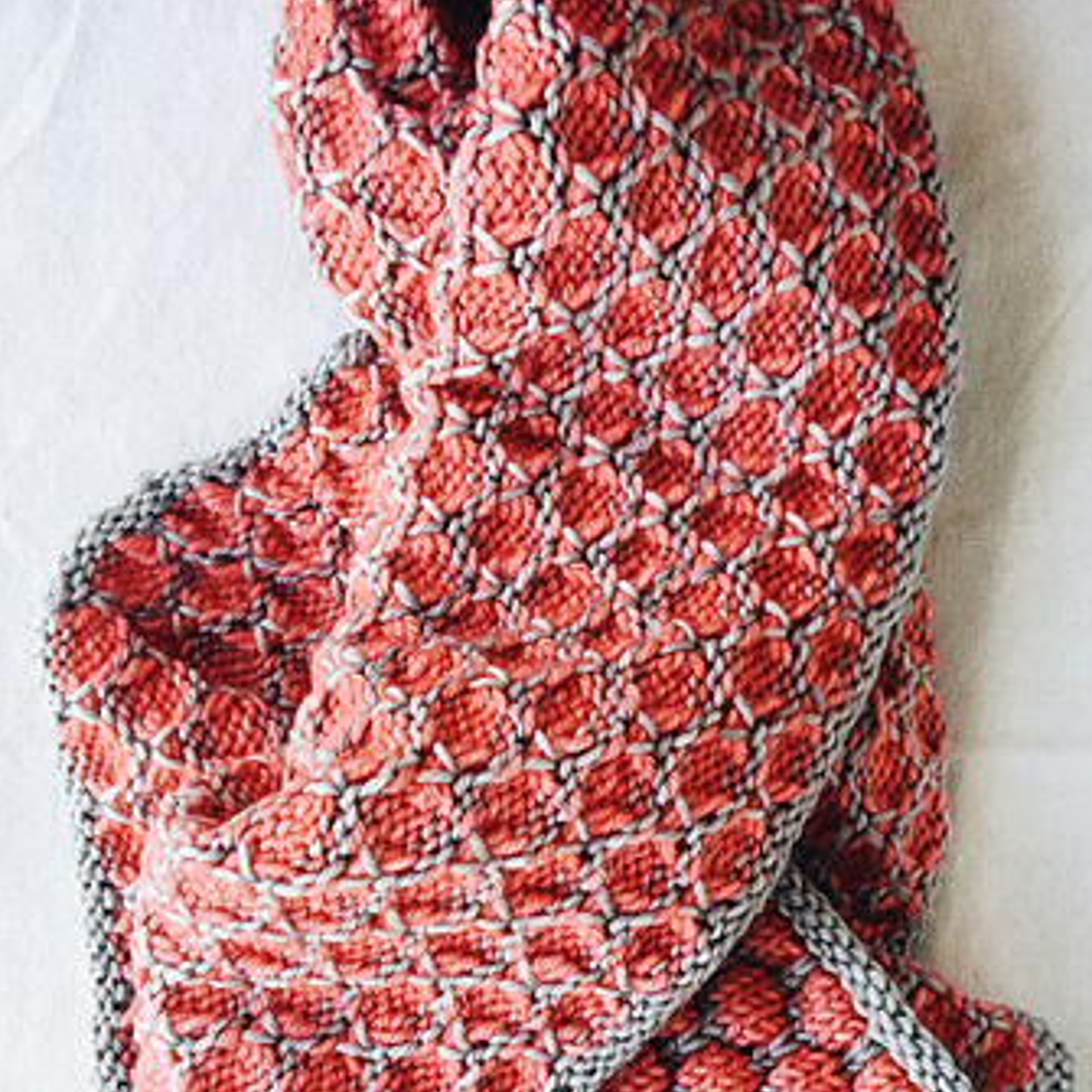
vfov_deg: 34.0
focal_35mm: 49
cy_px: 808
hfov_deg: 34.6
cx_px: 623
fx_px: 1749
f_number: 2.2
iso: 32
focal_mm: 4.15
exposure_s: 1/30
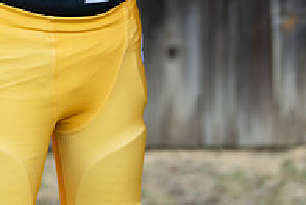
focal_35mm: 174
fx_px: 1480
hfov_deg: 11.8
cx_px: 60
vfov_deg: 7.7
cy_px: -137
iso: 100
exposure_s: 1/2000
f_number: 1.2
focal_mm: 50
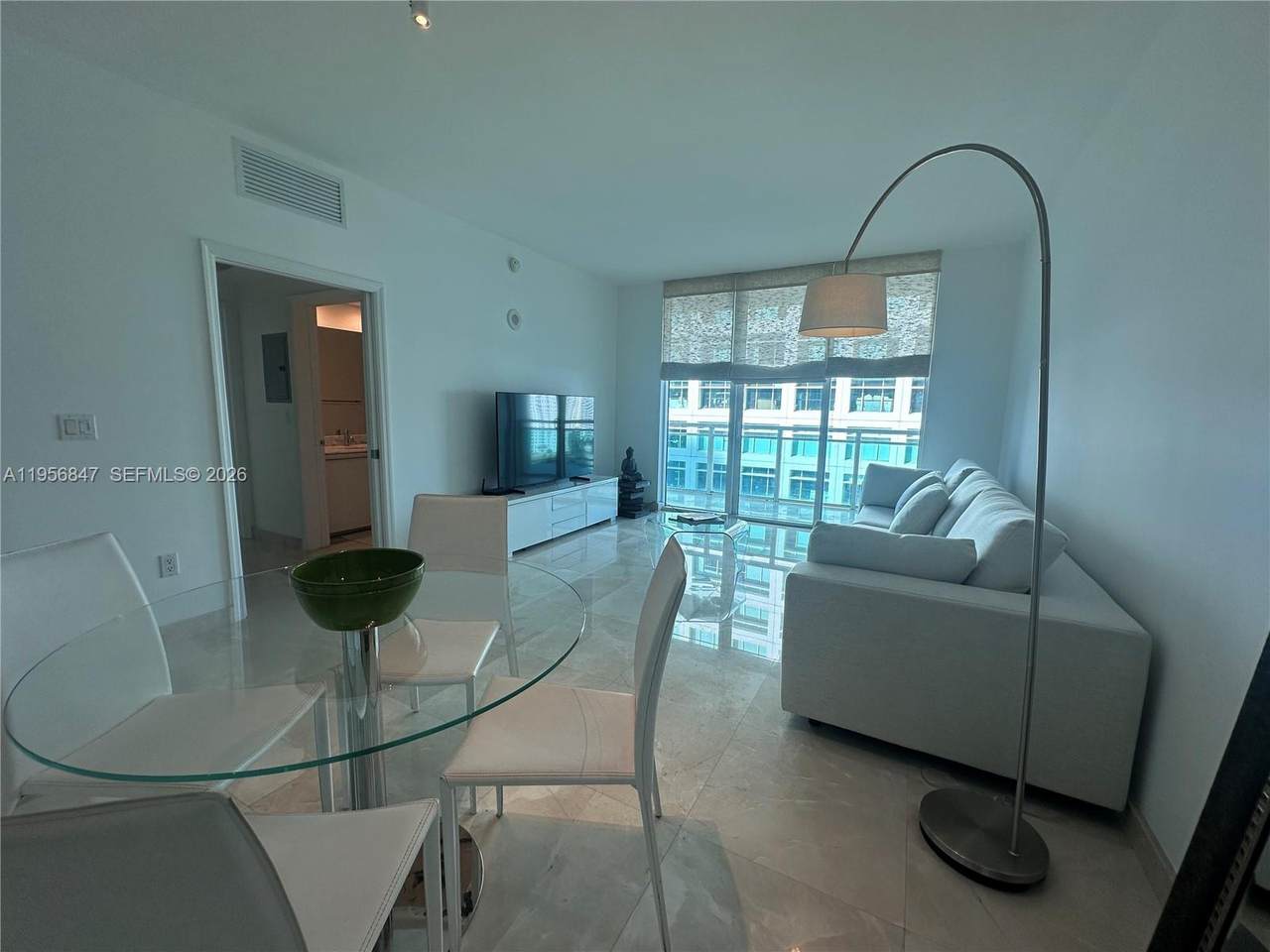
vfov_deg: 85.7
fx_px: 514
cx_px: 635
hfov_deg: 102.1
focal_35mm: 14
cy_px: 476
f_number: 2.2
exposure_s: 1/239
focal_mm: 2.22
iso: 40
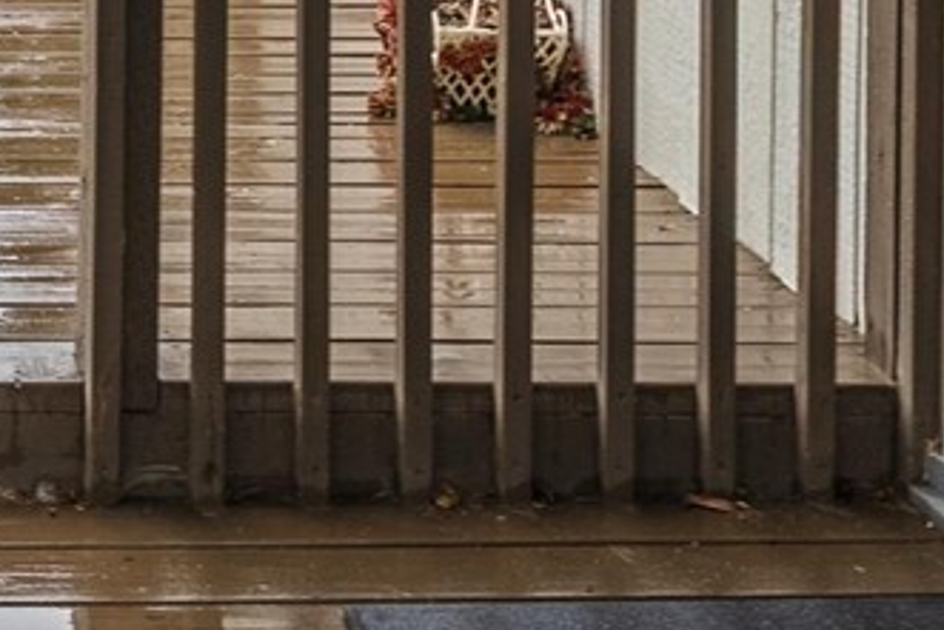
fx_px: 2282
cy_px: -470
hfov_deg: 20.4
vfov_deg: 14.1
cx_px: -429
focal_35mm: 87
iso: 125
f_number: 7.1
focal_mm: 17
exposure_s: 1/30
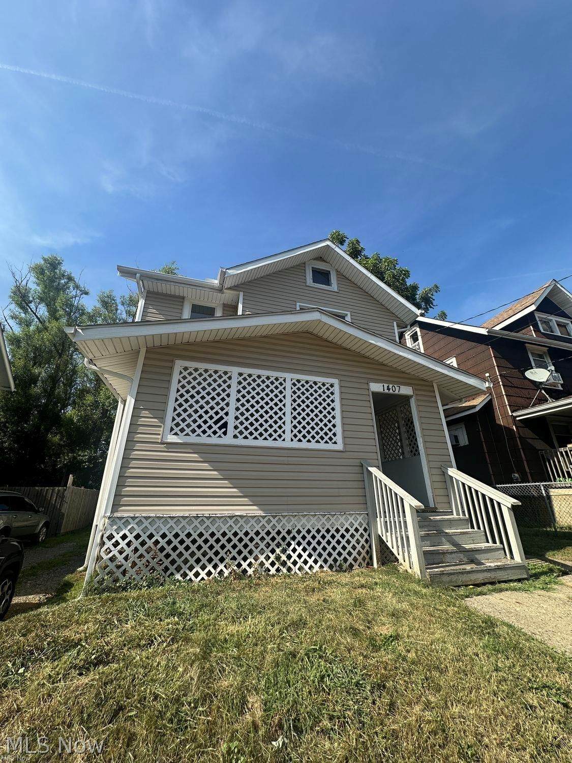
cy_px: 382
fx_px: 308
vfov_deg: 102.1
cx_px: 286
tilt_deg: +23.3
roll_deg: -0.6
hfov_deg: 85.7
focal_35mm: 14
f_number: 2.2
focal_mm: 2.22
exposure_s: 1/1062
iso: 40
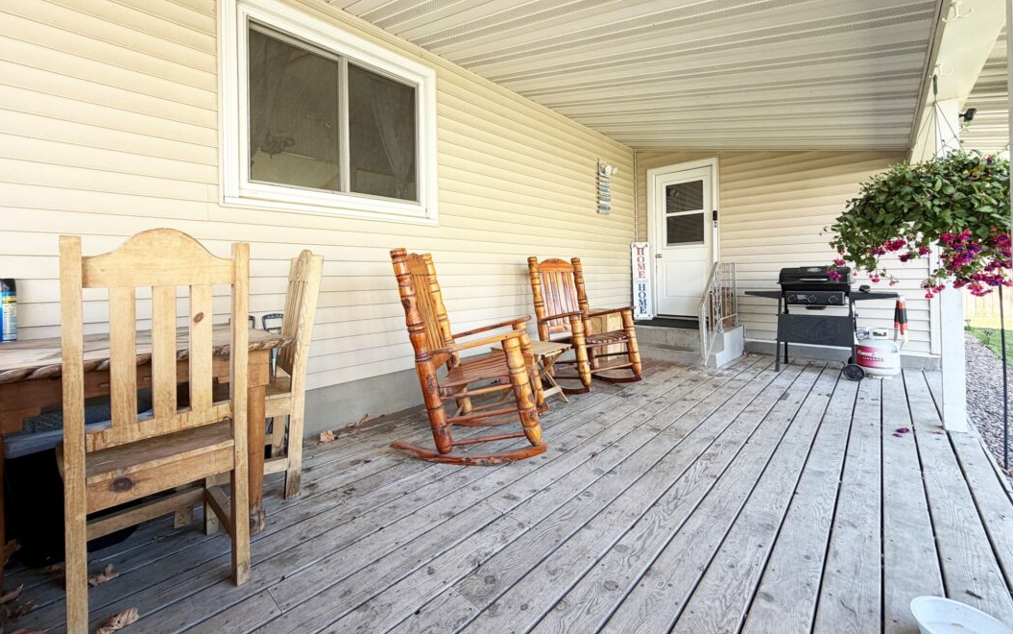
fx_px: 414
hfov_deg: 101.4
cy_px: 274
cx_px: 506
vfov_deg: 74.4
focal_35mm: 15
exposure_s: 1/121
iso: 80
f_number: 2.2
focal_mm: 2.22
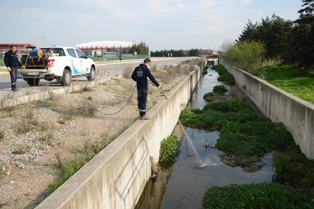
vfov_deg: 35.1
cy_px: 104
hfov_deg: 50.7
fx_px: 332
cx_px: 157
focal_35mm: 38
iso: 100
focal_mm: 38
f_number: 6.3
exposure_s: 1/160
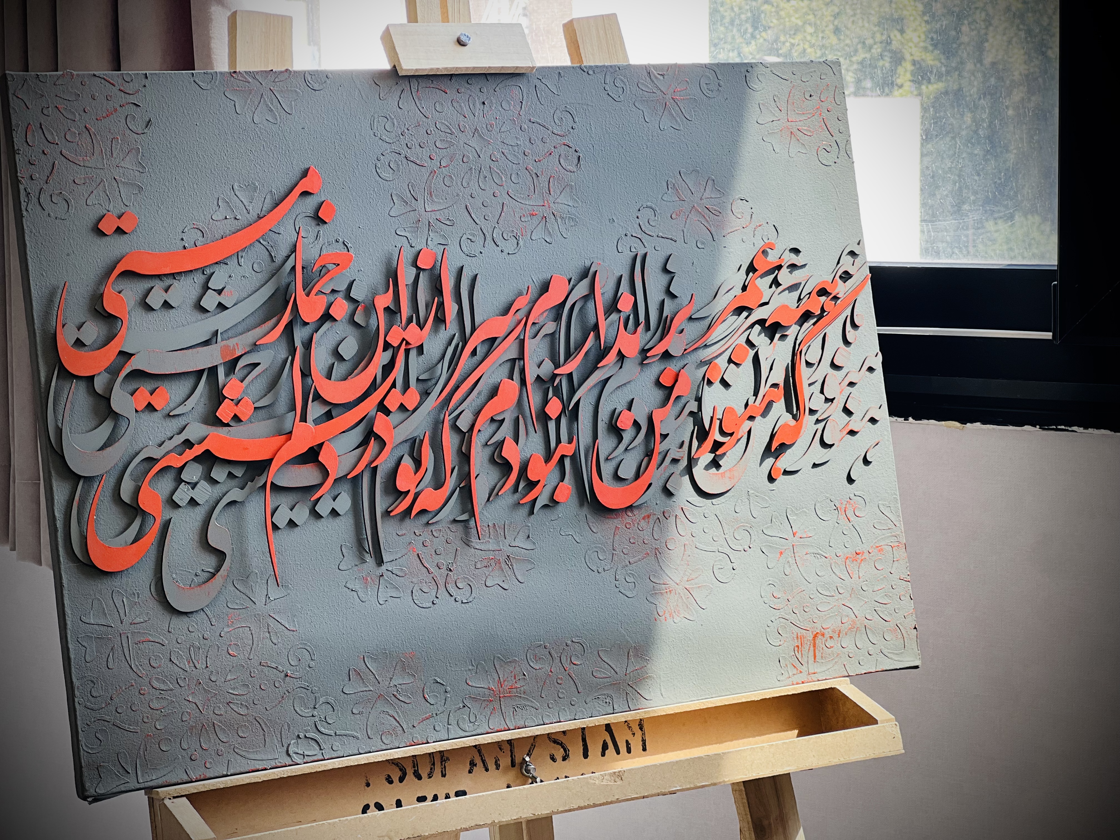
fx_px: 2491
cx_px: 560
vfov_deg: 19.1
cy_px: 420
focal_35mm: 77
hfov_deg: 25.3
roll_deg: +1.0
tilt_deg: -6.2
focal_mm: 9
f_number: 2.8
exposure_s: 1/100
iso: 64
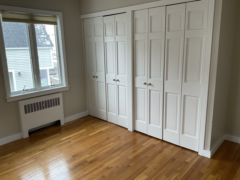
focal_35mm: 29
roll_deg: +0.7
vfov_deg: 48.2
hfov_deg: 61.7
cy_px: 90
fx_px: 201
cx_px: 120
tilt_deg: -12.3
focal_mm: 3
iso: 80
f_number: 1.8
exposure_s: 1/60
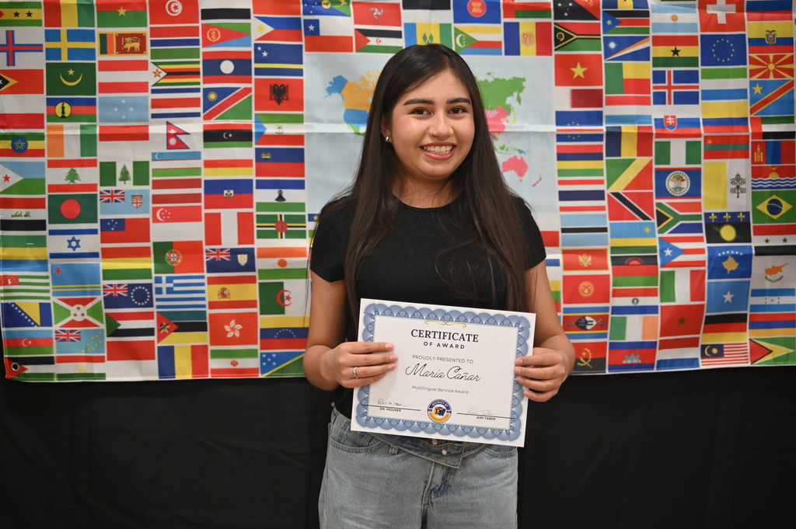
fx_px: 1657
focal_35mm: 75
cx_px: 398
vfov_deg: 18.2
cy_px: 264
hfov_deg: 27.0
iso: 2000
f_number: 2.8
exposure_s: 1/125
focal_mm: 75
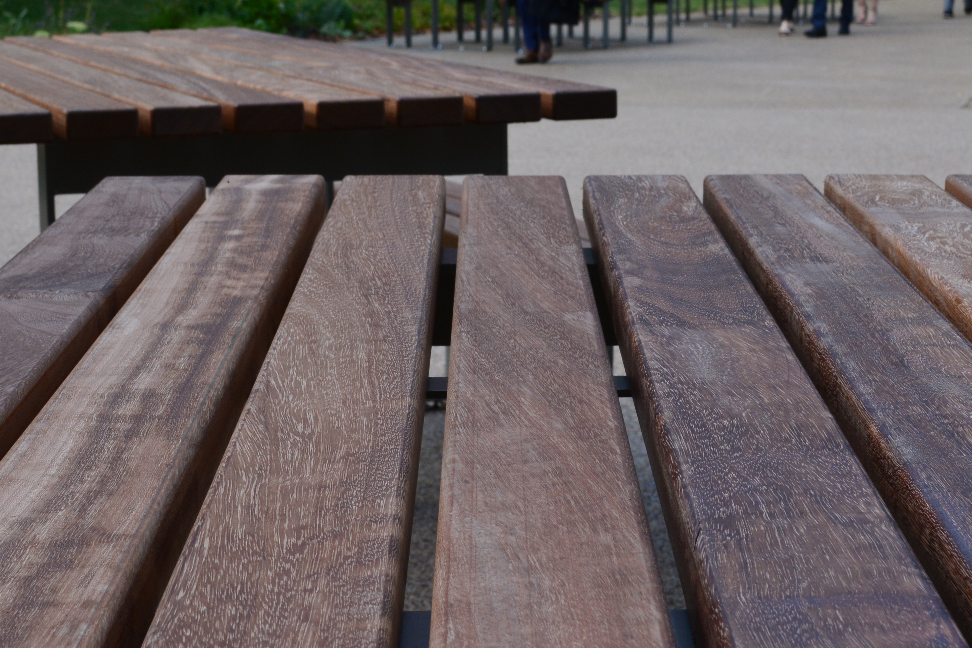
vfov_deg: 14.9
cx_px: 495
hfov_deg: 22.1
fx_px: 2484
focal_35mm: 92
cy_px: 306
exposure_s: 1/200
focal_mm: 32
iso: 400
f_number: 10
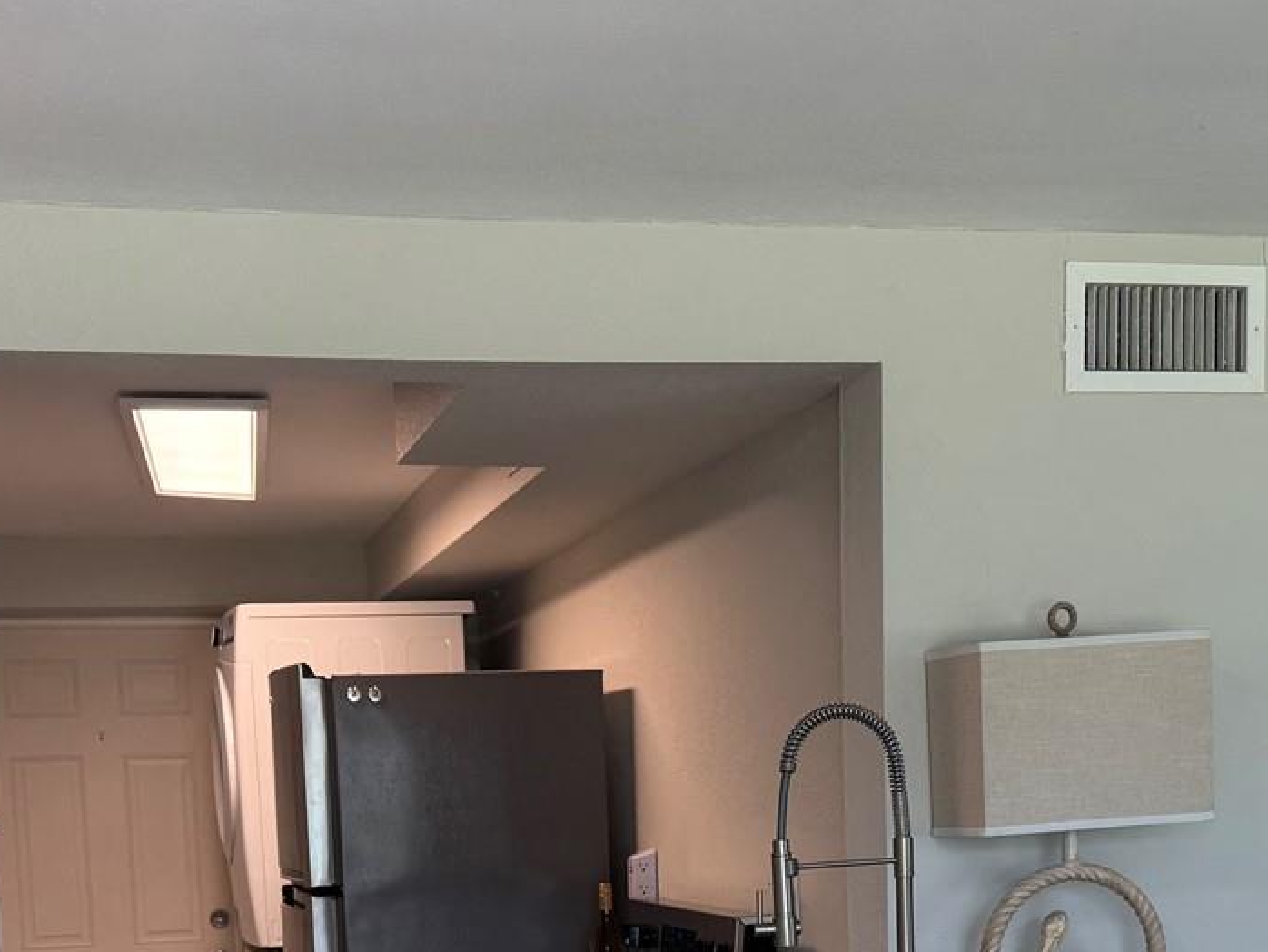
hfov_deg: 34.9
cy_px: 999
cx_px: 585
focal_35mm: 55
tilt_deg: -4.3
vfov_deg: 25.0
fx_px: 2015
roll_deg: +1.1
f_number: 1.78
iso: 80
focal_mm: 6.76
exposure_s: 1/120
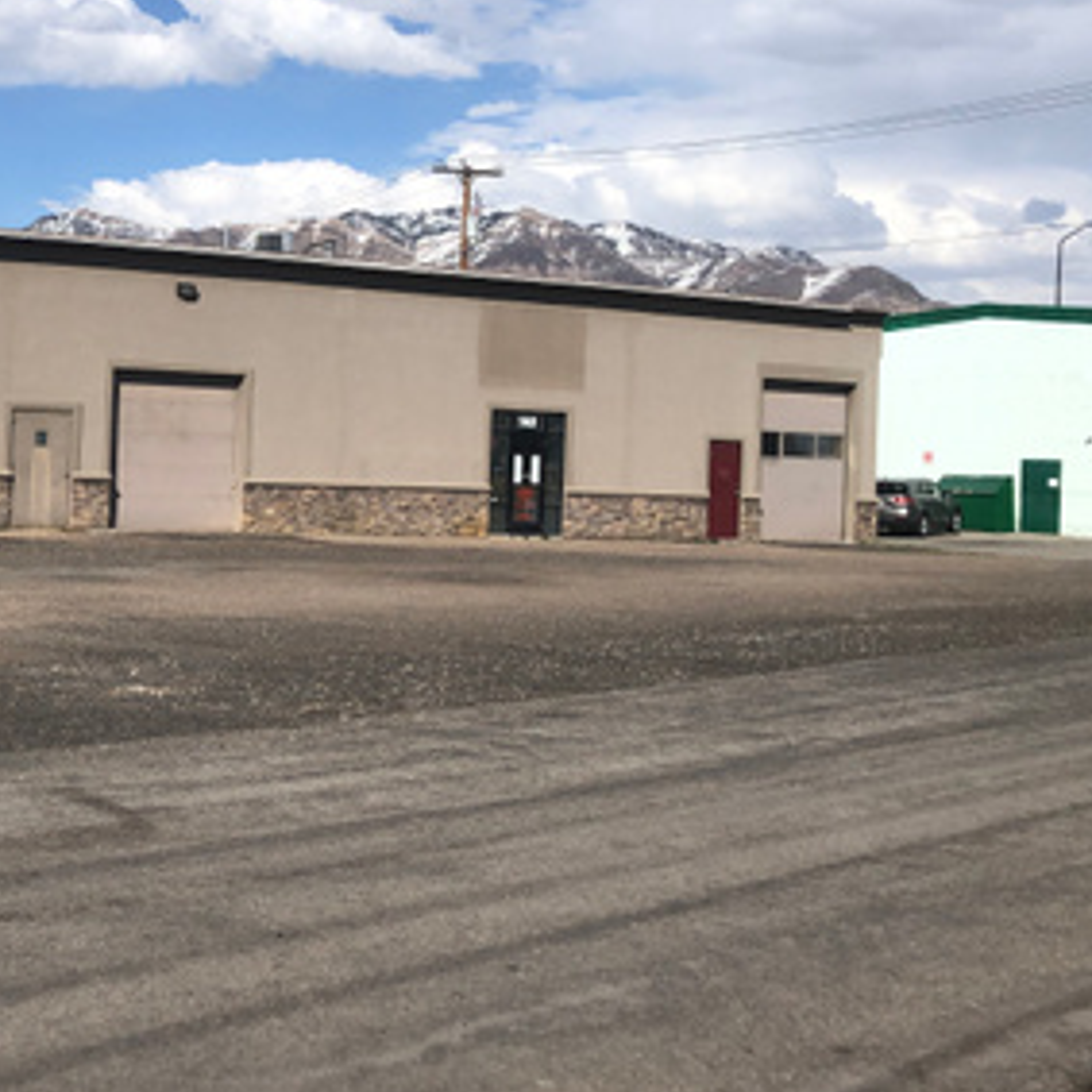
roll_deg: -3.1
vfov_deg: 30.5
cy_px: 467
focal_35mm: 56
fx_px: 1999
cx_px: -46
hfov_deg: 28.3
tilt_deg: +0.8
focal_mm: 3.99
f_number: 1.8
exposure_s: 1/3472
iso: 20
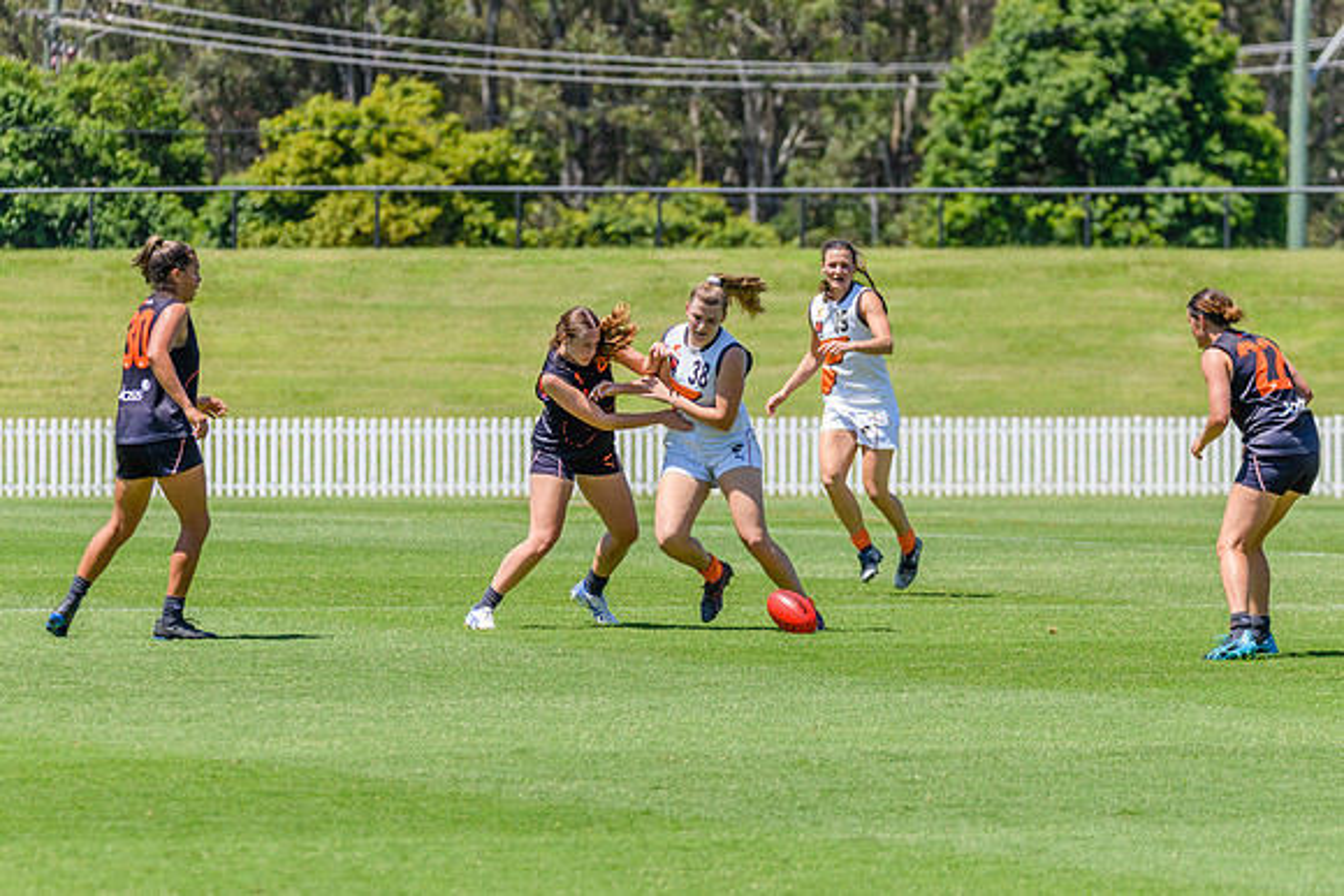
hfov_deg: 6.7
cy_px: 456
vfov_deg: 4.5
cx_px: 685
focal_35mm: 308
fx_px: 11484
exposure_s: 1/2000
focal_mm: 250
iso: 800
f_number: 7.1
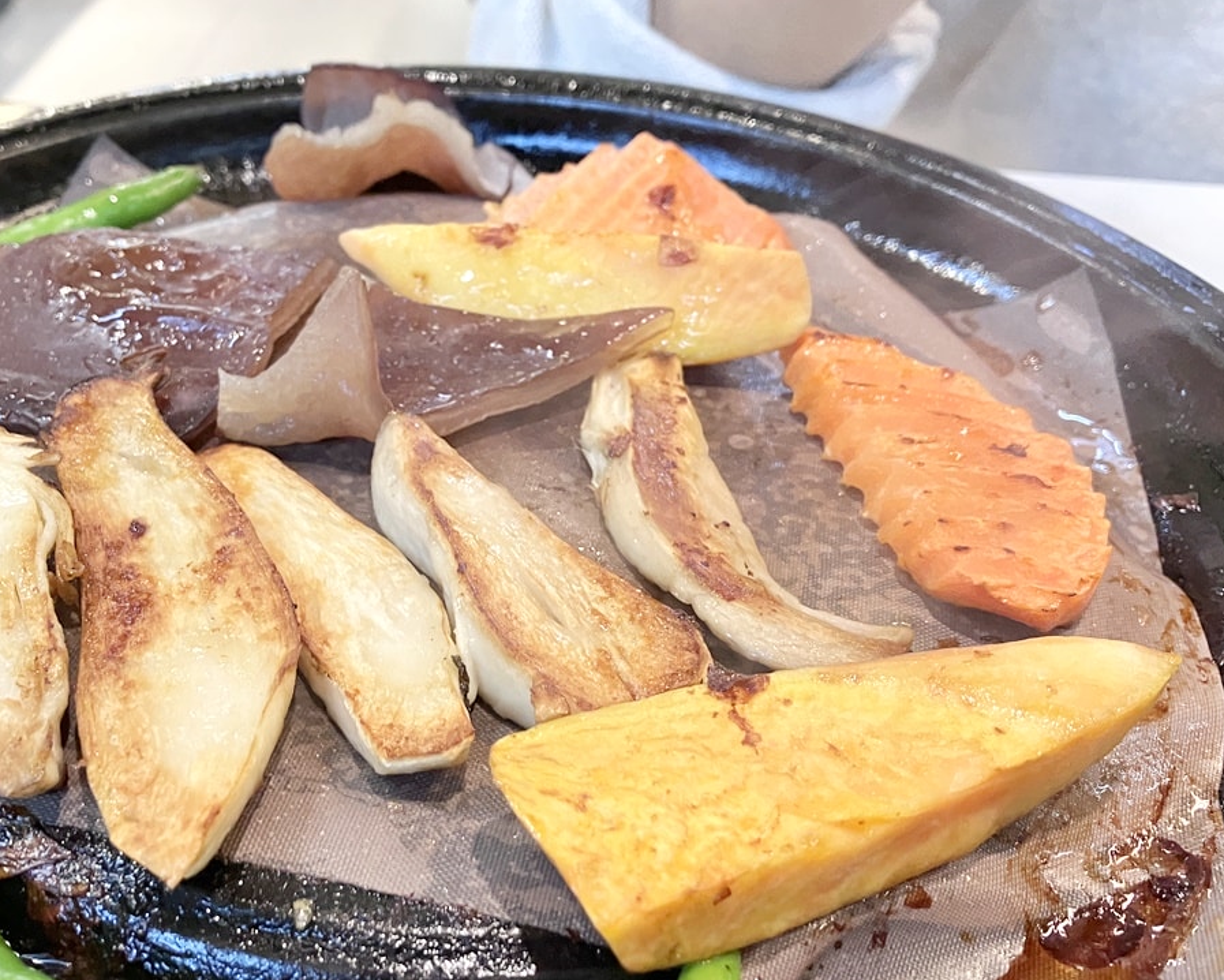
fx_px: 1413
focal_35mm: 39
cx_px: 448
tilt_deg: -37.9
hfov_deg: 46.4
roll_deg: -1.7
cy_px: 576
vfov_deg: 38.1
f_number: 1.8
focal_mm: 3.99
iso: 160
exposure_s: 1/60
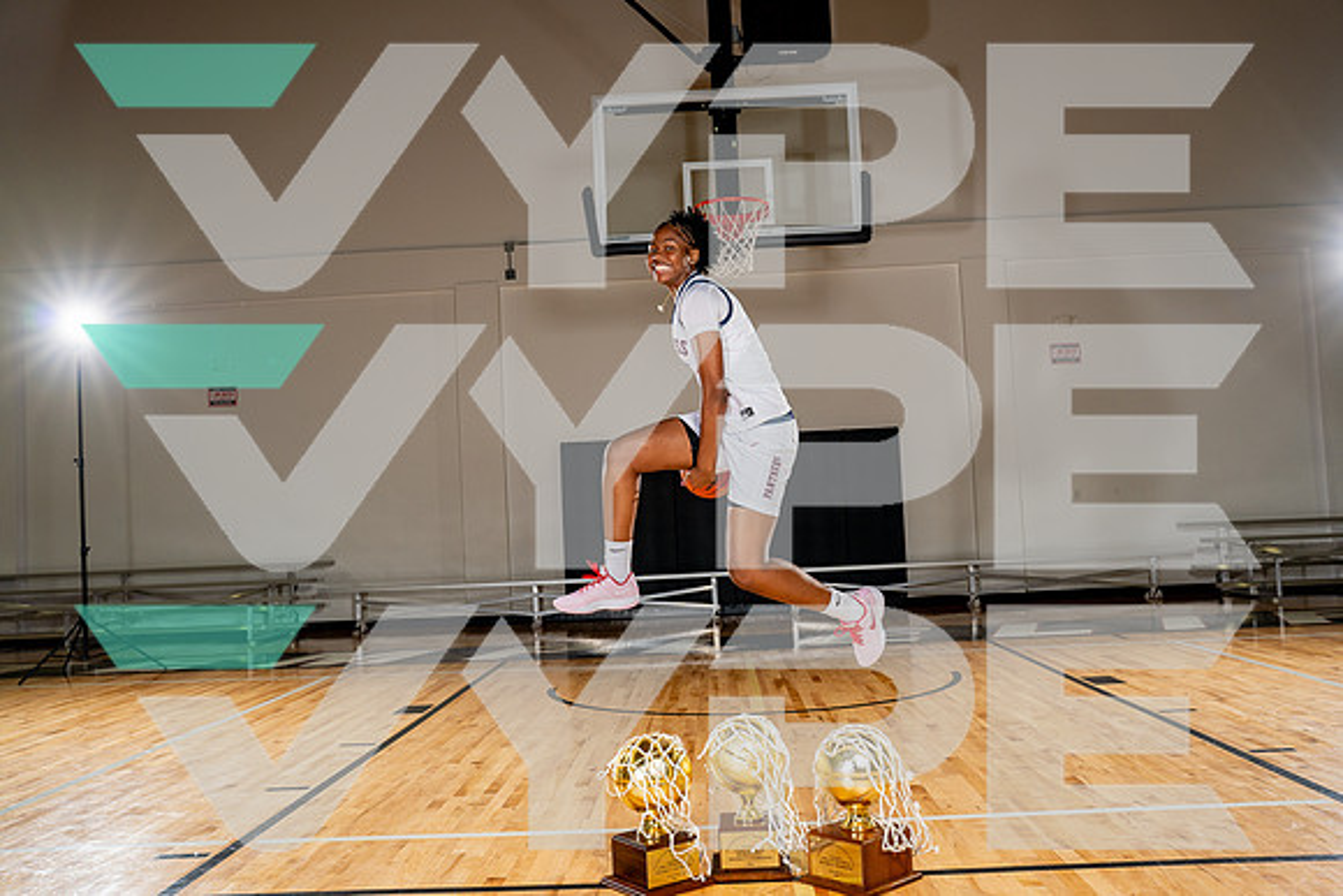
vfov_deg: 41.1
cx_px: 672
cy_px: 448
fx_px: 1194
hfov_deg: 58.7
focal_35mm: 32
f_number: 5.6
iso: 200
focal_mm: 32
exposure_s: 1/250
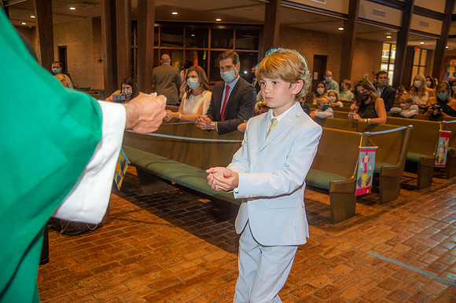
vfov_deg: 38.8
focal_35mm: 34
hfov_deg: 55.8
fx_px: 430
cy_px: 152
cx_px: 228
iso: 1600
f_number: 5
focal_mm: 34
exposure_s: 1/200
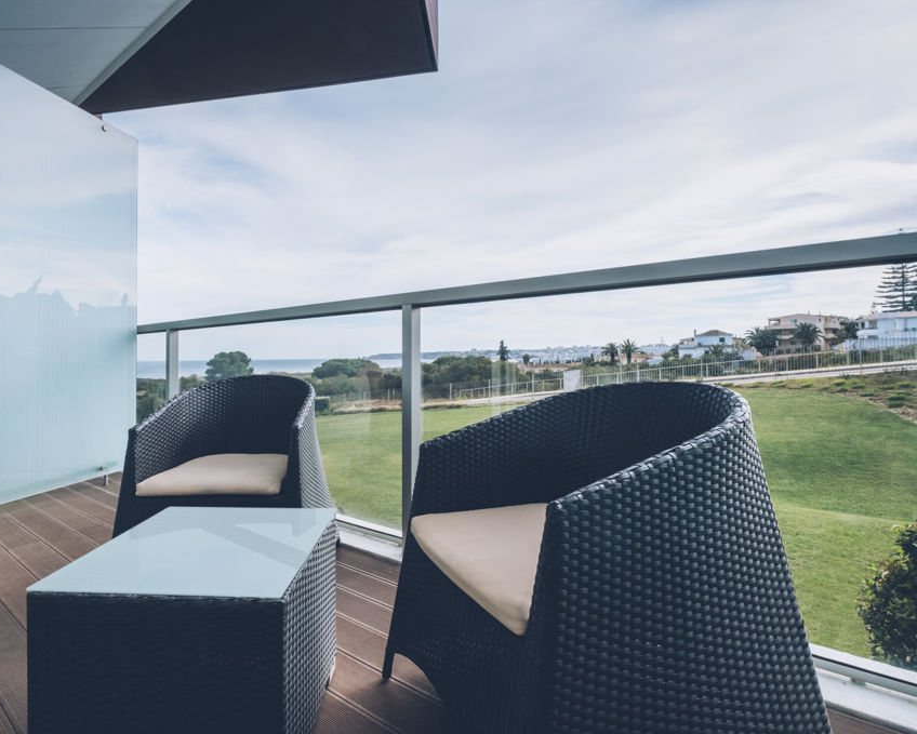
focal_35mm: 17
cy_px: 369
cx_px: 398
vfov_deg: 77.0
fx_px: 462
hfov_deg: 89.1
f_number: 11
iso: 640
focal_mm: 10
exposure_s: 1/125
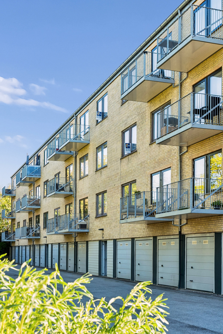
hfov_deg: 24.4
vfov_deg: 36.2
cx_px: 158
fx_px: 511
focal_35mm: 55
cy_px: 174
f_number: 10
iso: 400
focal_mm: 35
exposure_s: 1/80
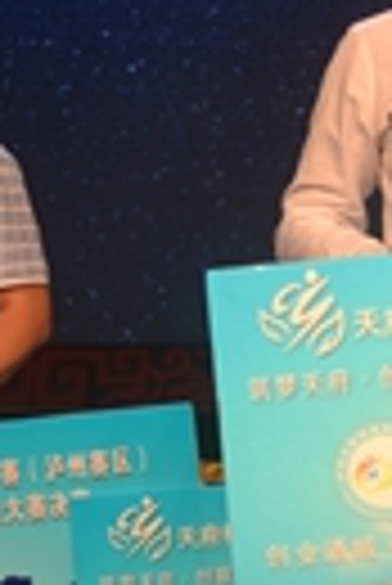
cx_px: 613
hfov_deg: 6.5
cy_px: 394
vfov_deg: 9.9
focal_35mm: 208
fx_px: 3388
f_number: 5.6
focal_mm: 36
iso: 250
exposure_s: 1/125
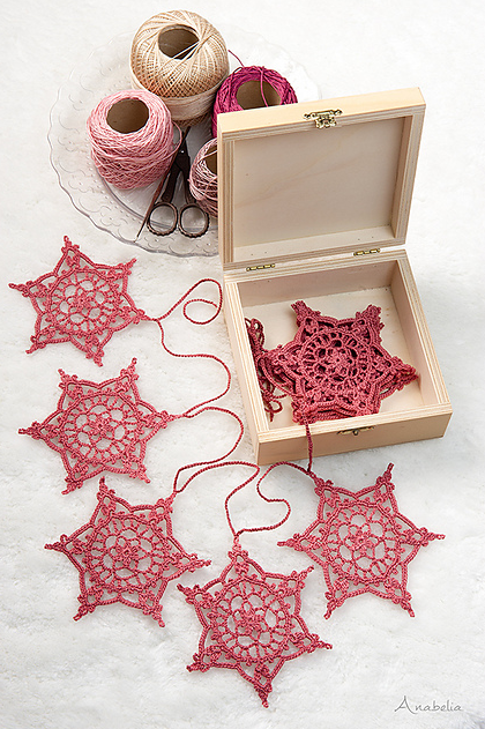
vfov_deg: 28.5
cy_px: 367
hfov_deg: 19.2
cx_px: 240
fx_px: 1436
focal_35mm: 71
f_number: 16
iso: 200
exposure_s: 1/125
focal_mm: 70
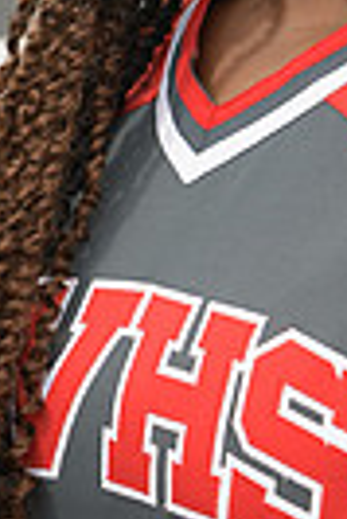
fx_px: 3417
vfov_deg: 8.6
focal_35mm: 237
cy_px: 62
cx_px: 335
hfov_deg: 5.8
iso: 800
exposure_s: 1/1250
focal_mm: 70
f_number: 5.6
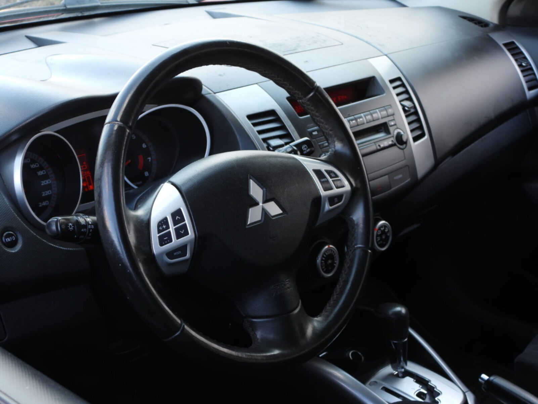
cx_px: 269
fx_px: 855
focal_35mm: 55
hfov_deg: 34.9
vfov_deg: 26.6
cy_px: 202
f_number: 3.5
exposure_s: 1/50
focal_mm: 9.8
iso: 100
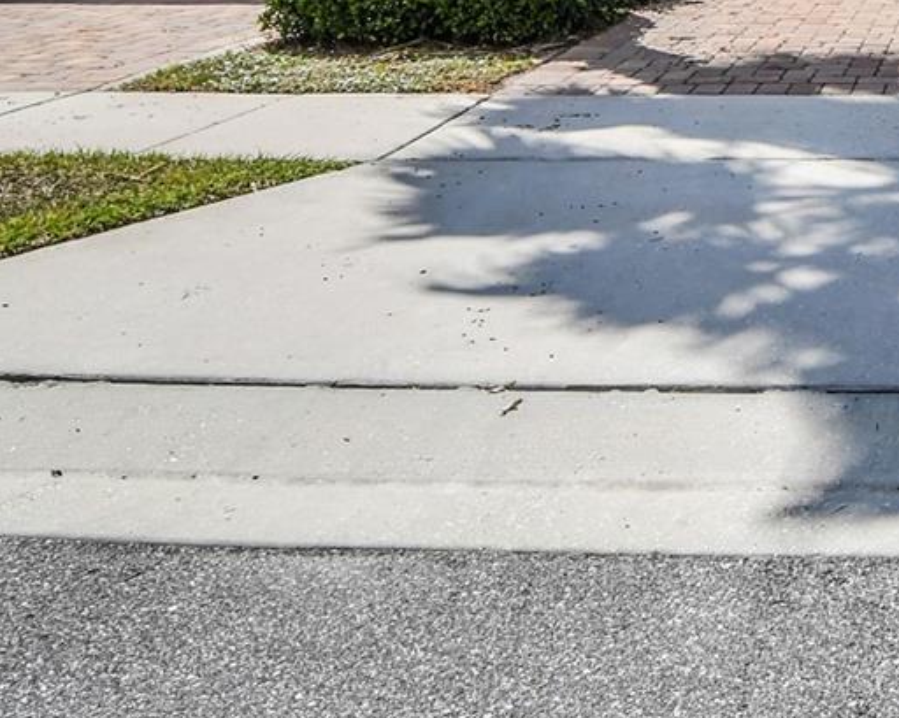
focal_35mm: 44
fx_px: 1170
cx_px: 1010
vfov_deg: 28.6
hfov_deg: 35.4
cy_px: -190
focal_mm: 10
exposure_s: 1/400
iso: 100
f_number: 7.1
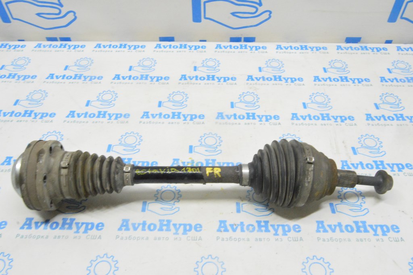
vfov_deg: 43.5
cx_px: 206
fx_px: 344
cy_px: 138
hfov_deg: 62.0
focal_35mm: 30
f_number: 20
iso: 6400
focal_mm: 20
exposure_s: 1/15
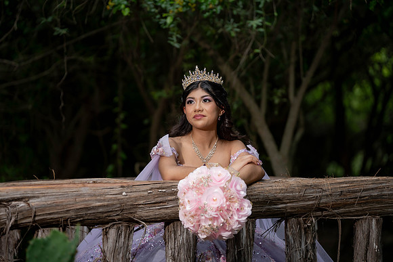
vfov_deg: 11.5
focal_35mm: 119
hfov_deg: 17.2
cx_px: 196
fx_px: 1299
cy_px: 131
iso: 250
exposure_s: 1/1000
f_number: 2.8
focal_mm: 119
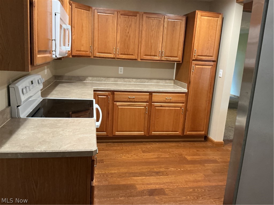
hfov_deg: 61.7
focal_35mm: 29
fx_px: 230
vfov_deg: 48.2
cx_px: 137
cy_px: 102
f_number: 1.8
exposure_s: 1/40
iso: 250
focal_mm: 3
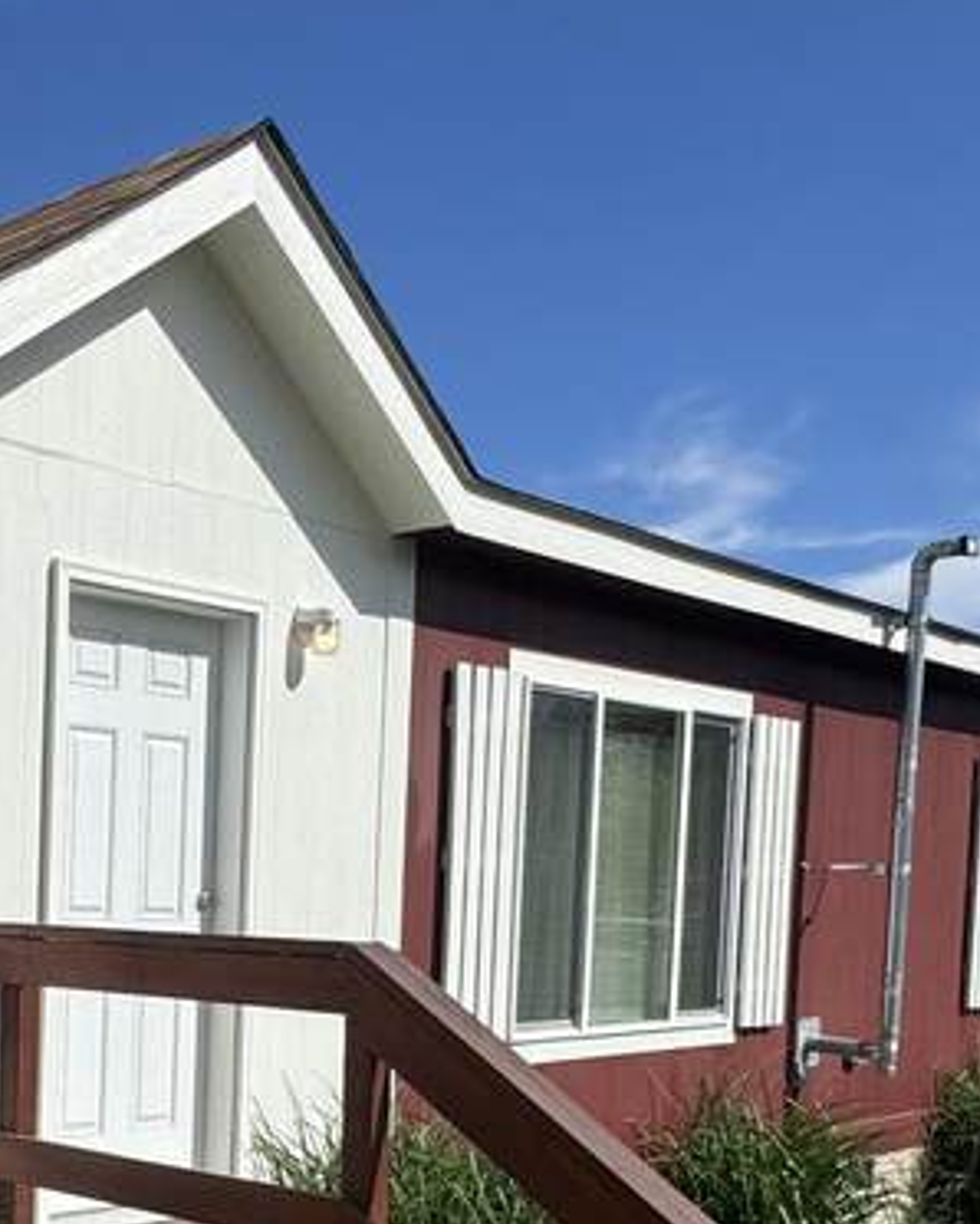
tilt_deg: -2.0
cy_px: 964
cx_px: -115
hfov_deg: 28.9
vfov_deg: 38.2
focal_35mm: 47
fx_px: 1703
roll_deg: -1.8
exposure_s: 1/3906
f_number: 2.2
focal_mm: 2.22
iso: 40
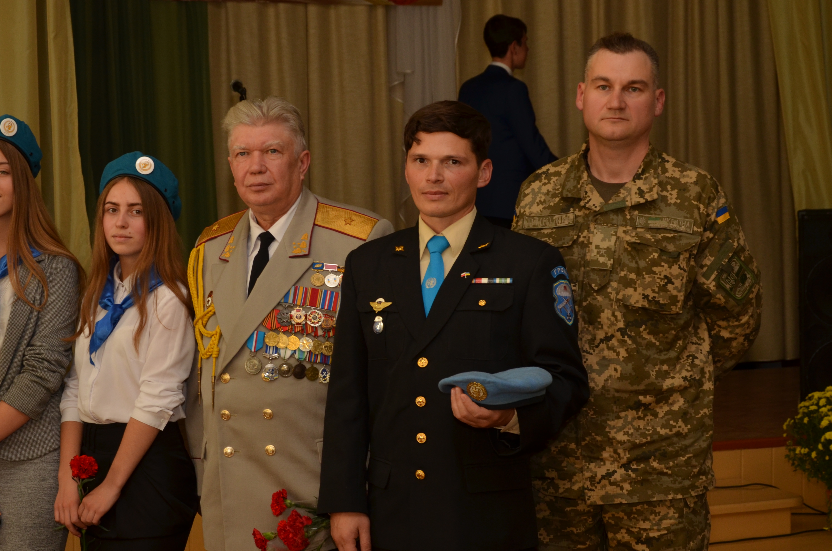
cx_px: 383
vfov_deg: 15.6
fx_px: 2006
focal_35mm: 87
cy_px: 325
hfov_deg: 23.4
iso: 320
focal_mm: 48
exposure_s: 1/200
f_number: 6.3
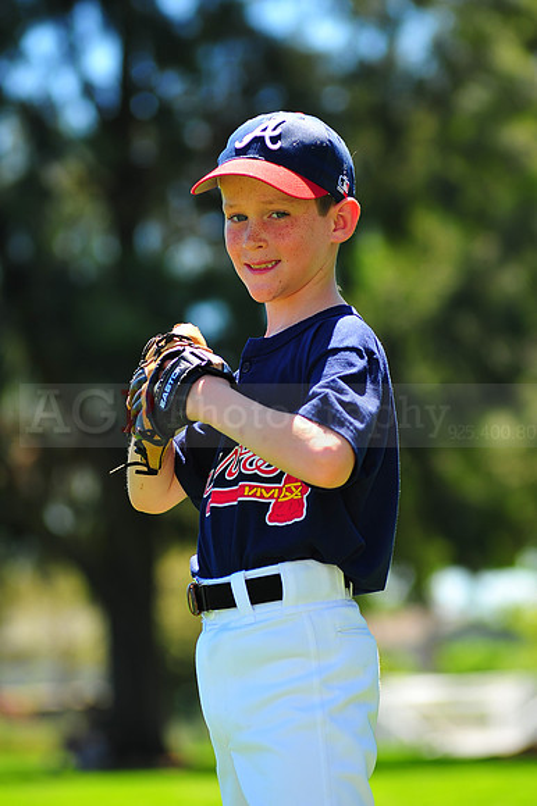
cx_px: 268
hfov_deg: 7.6
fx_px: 4032
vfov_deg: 11.4
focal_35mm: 180
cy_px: 403
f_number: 5
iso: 200
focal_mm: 180
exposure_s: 1/400
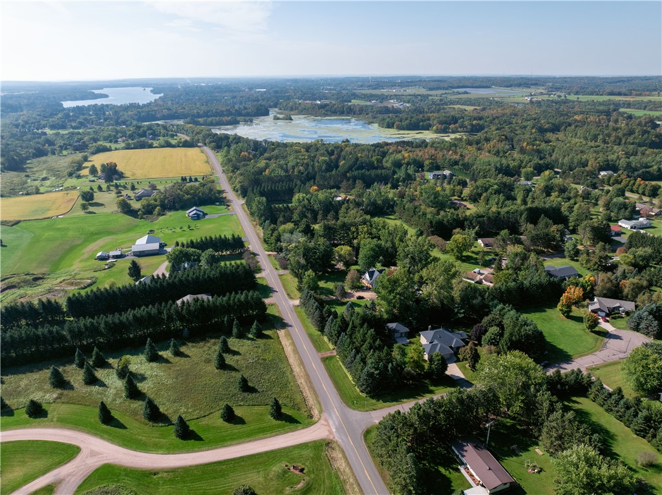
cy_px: 248
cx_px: 331
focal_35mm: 24
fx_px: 459
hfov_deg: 71.6
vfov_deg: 56.7
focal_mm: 12.29
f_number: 2.8
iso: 230
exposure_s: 1/2500
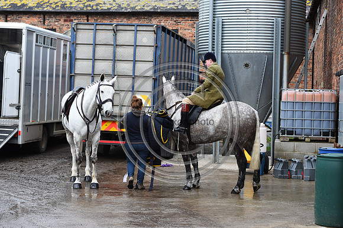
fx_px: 809
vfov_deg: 16.1
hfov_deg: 23.9
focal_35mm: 85
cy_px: 114
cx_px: 172
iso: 1100
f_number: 5.6
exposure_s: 1/500
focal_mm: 85
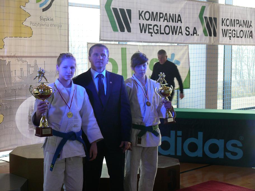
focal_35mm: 65
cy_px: 96
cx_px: 128
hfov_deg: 29.8
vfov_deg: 22.6
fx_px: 479
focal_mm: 13.7
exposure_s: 1/30
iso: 160
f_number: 3.2
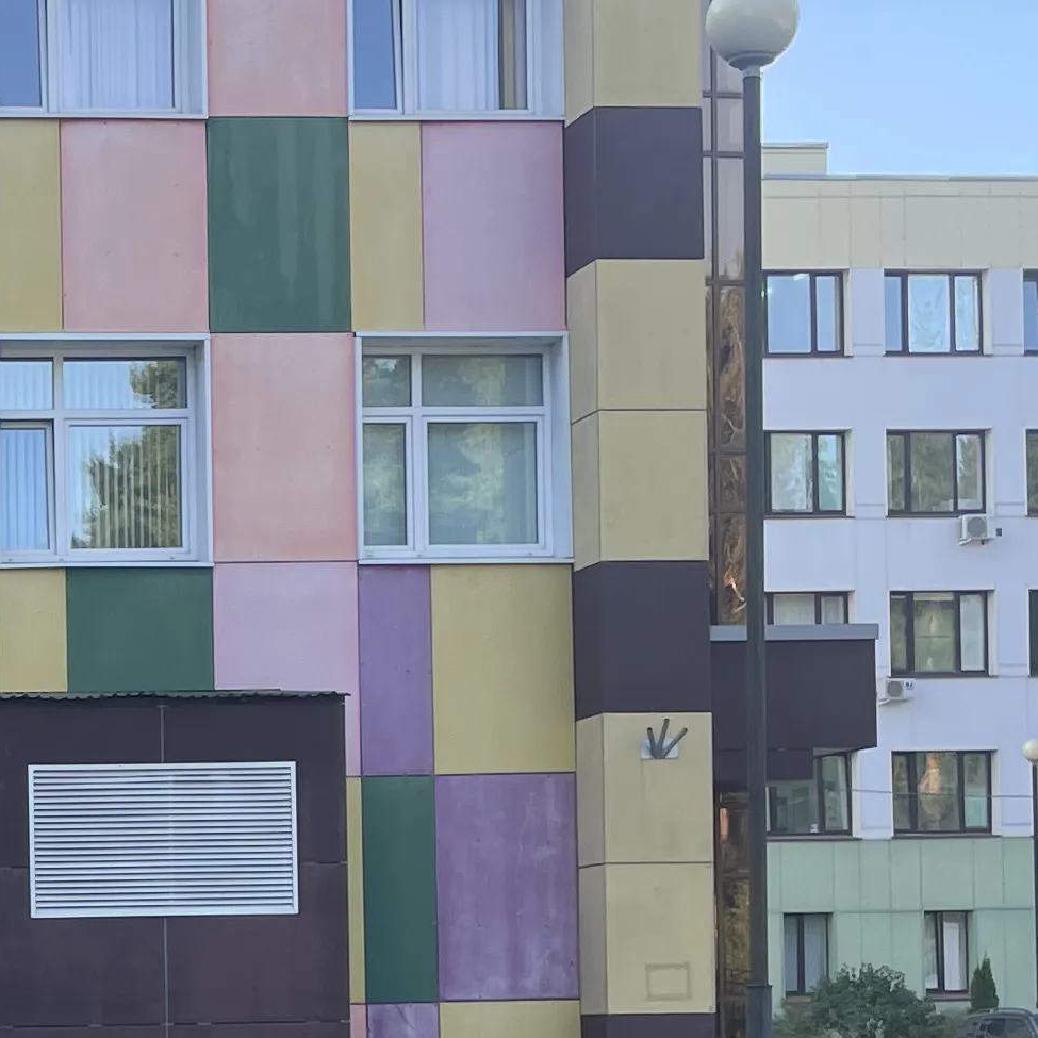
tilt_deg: -0.2
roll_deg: +1.0
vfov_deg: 17.9
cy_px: 996
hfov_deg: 17.0
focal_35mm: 95
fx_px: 3223
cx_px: -386
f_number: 1.6
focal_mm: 4.2
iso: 32
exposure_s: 1/349
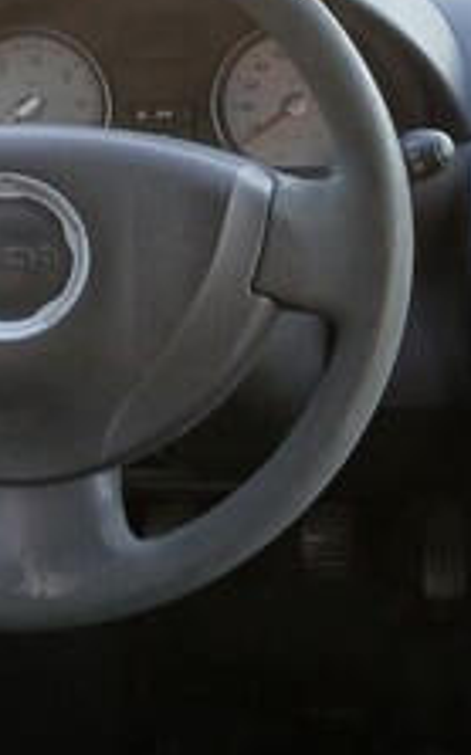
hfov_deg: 18.2
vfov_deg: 30.1
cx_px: 546
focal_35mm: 68
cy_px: 269
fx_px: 1399
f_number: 1.8
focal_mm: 3.98
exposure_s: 1/50
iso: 64
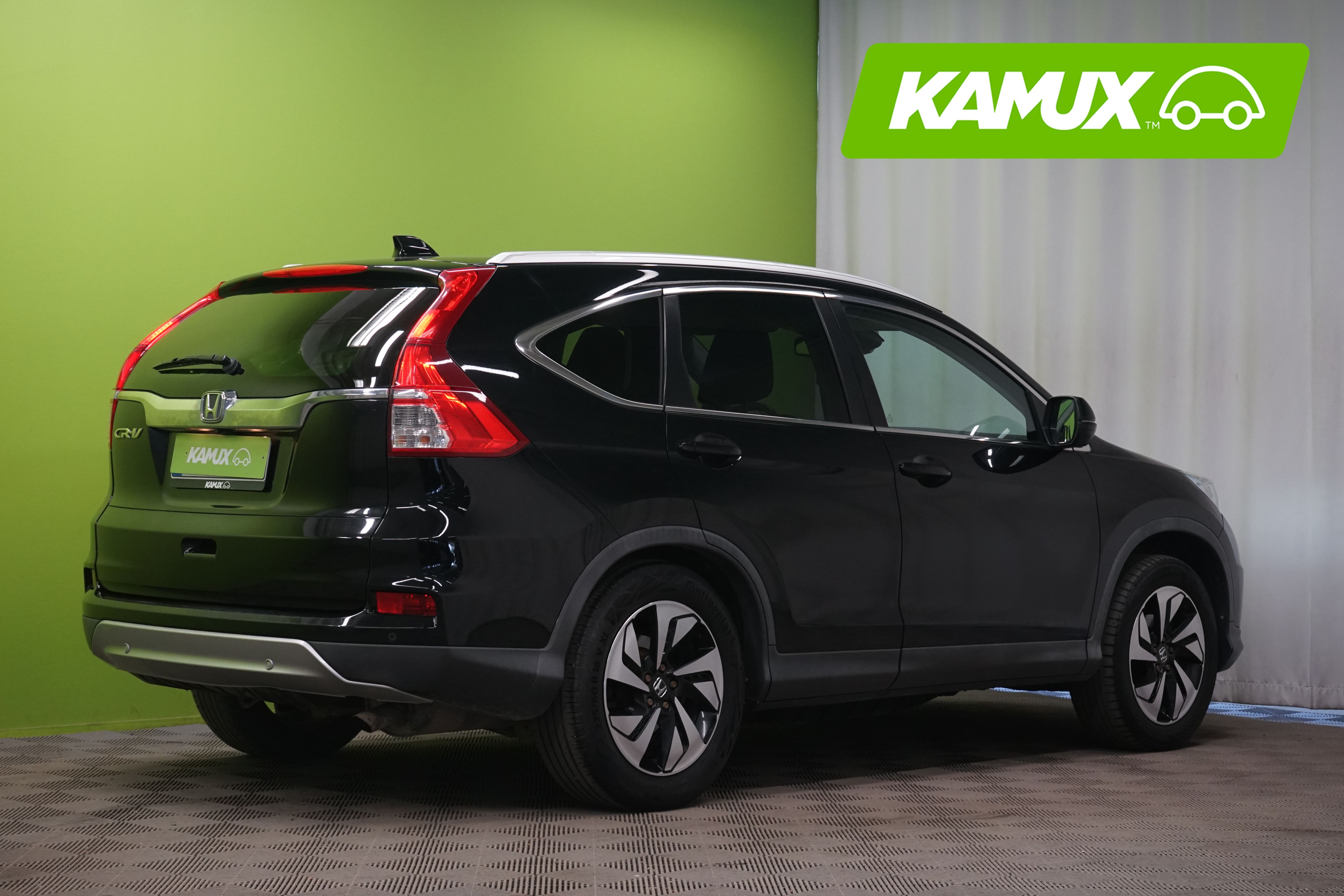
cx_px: 672
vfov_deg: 20.3
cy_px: 448
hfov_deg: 30.1
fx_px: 2501
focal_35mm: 67
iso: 1600
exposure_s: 1/25
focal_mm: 67
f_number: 9
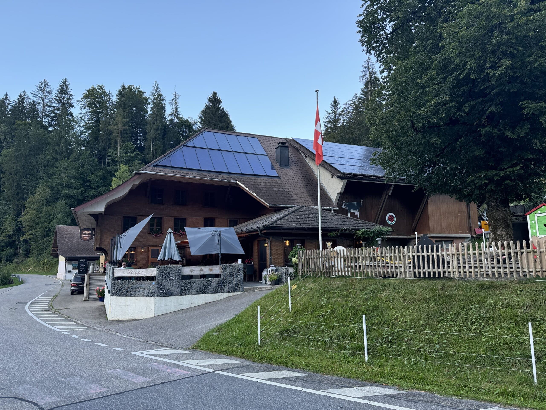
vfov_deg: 56.8
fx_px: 379
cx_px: 273
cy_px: 205
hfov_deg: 71.6
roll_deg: +0.9
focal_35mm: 24
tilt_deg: +7.3
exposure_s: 1/325
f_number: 1.78
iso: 80
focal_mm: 6.76
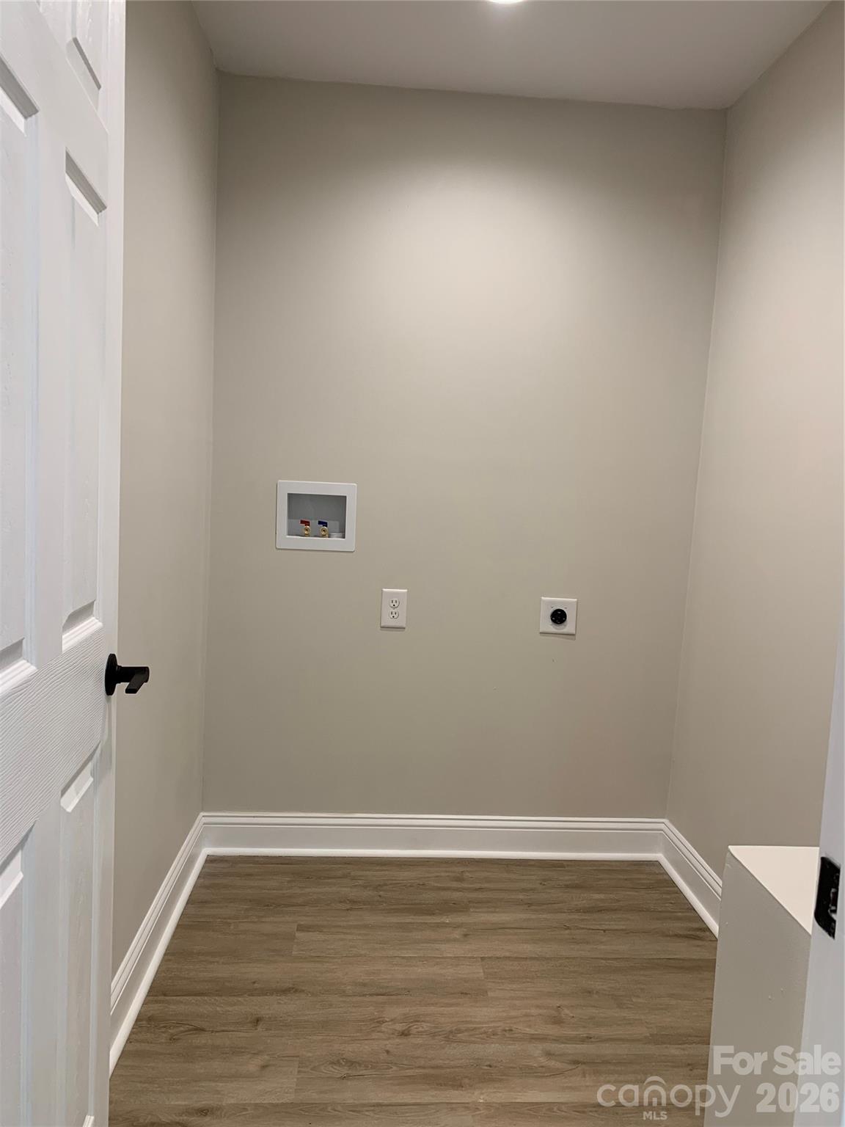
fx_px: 846
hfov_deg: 53.1
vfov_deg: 67.3
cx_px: 422
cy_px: 564
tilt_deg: -5.3
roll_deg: -2.6
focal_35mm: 26
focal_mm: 4.25
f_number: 1.8
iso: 64
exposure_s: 1/60
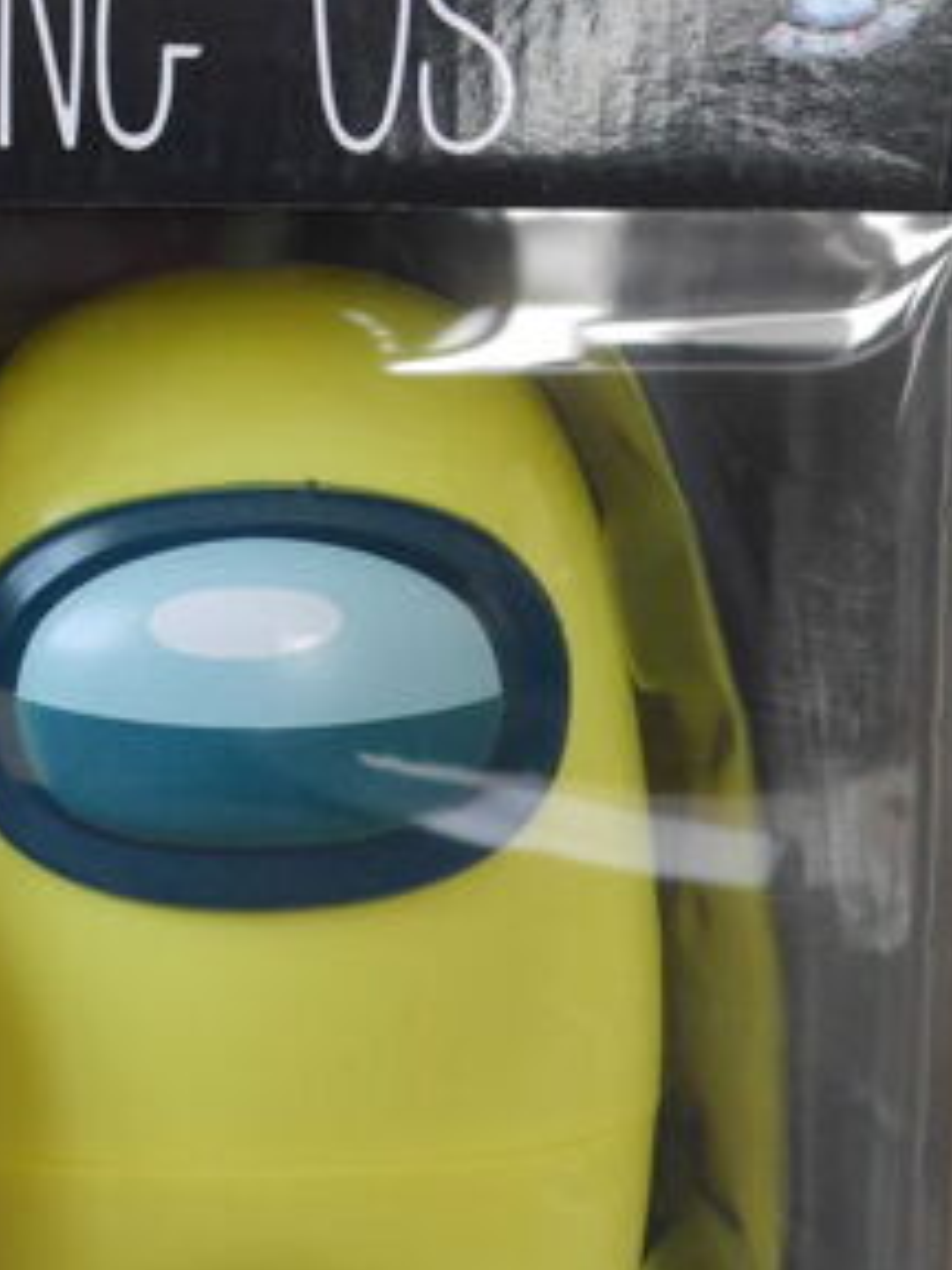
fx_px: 4070
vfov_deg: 17.7
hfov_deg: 13.2
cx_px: 13
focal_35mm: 111
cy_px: 646
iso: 2000
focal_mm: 25
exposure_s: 1/60
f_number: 5.3
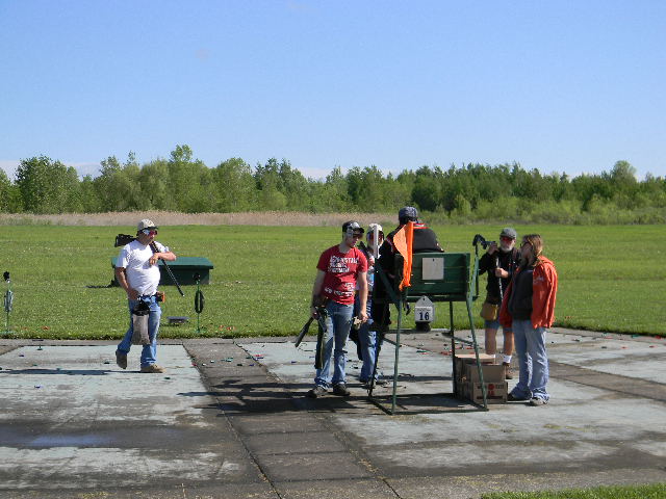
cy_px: 250
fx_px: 1077
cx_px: 333
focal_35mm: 56
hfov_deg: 34.3
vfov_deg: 26.1
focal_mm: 10.1
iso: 80
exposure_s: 1/712
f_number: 4.1
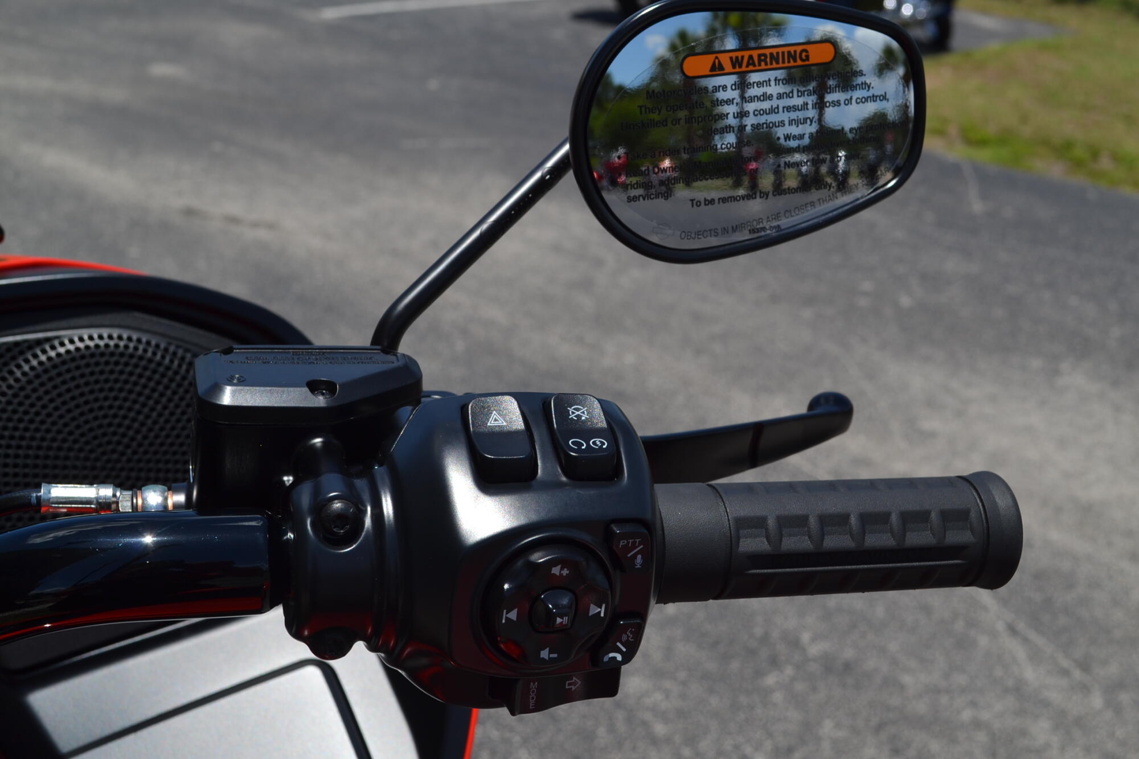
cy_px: 380
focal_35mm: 51
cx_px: 570
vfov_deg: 26.5
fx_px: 1613
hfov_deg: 38.9
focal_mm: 34
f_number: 9
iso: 100
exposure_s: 1/320
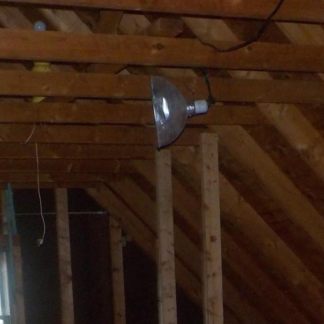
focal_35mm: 92
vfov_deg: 17.8
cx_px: 174
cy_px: 402
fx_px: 974
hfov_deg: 18.9
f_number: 3.3
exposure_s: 1/30
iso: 250
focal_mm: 4.1
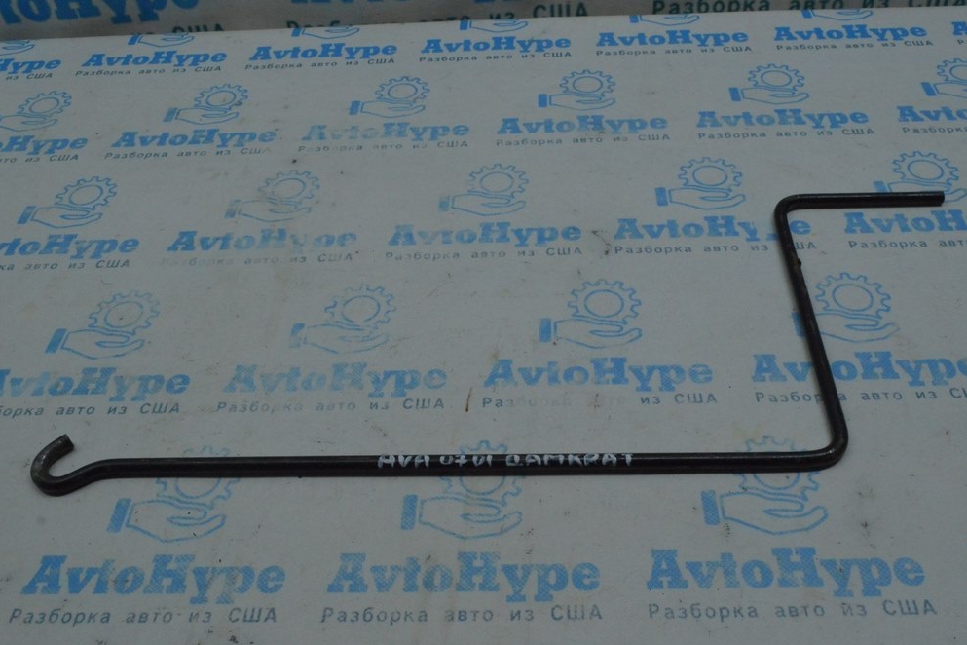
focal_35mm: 34
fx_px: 913
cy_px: 316
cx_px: 493
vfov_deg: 38.9
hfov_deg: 55.8
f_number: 16
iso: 3600
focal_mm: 22
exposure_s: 1/200
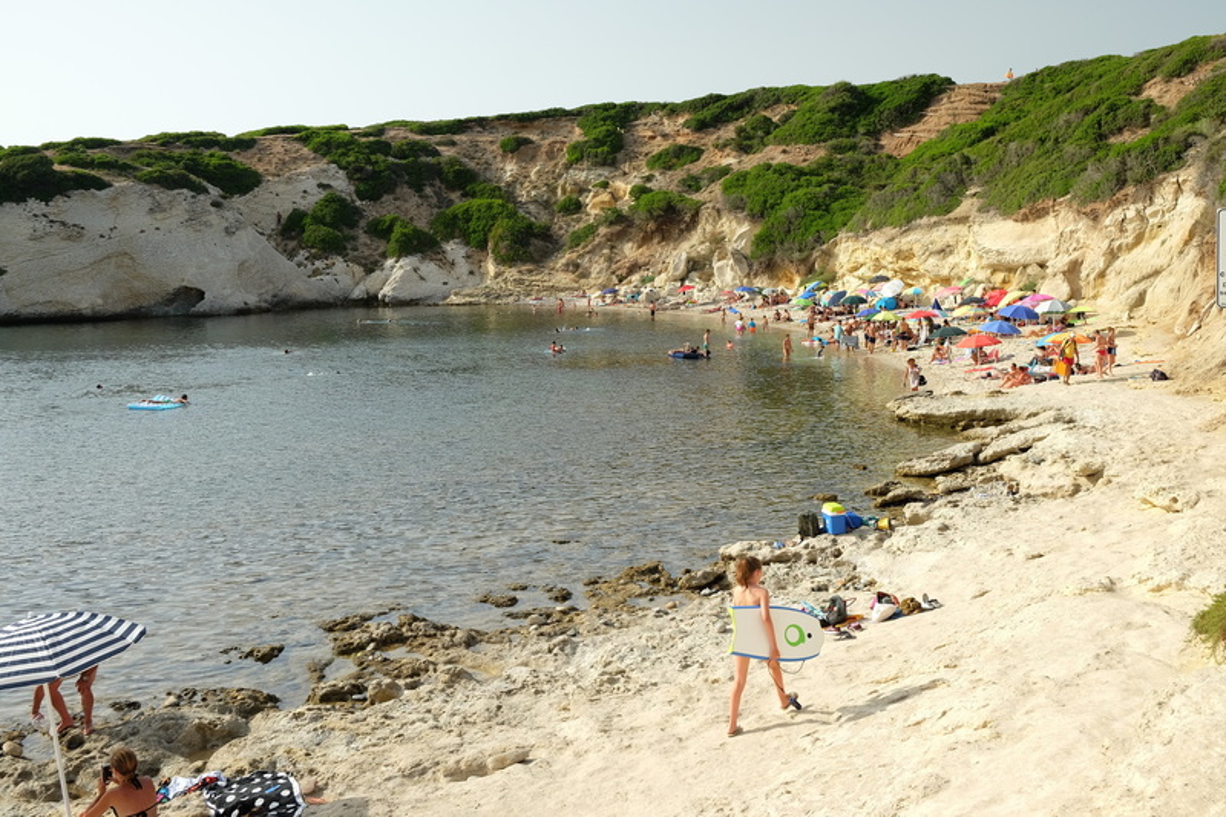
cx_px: 613
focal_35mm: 35
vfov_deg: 37.8
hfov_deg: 54.4
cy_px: 408
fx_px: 1192
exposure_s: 1/100
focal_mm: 23
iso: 200
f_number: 8
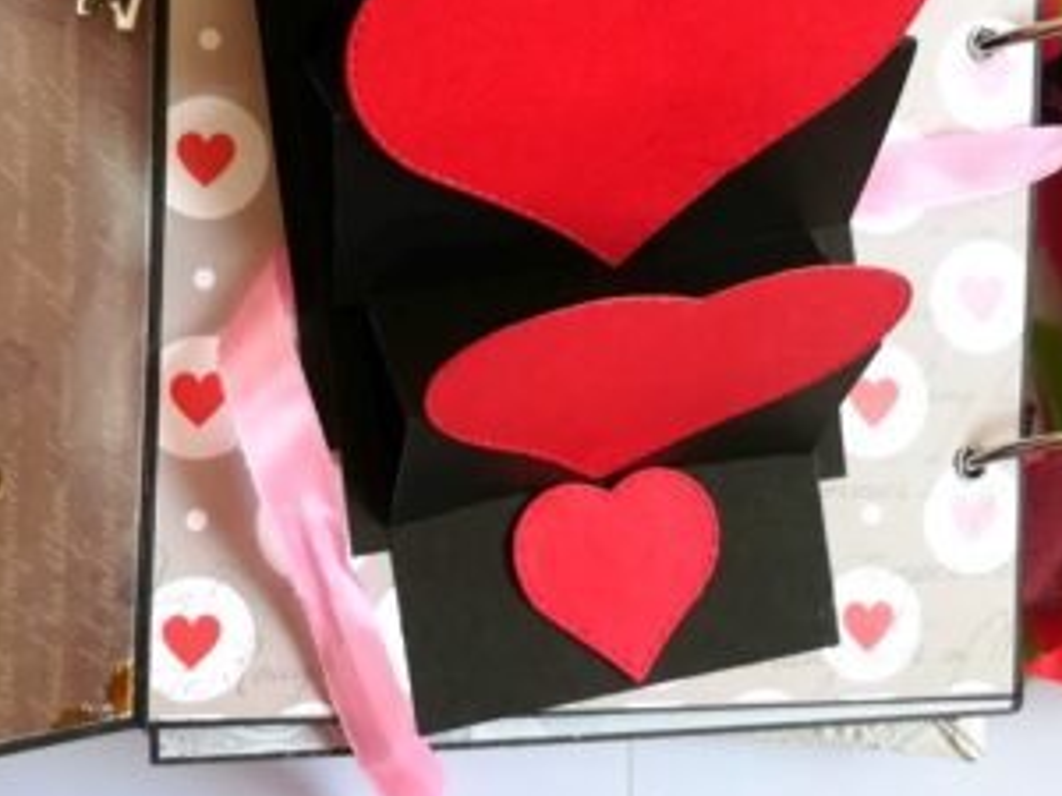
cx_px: 372
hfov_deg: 36.5
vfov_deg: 27.6
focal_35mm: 52
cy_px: 195
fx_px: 1595
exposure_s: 1/50
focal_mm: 3.83
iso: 80
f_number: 2.2
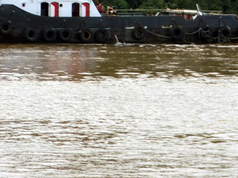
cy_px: -1
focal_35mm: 450
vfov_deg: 3.3
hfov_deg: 4.4
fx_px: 3092
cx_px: 66
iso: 80
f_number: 5.5
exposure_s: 1/125
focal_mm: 38.6
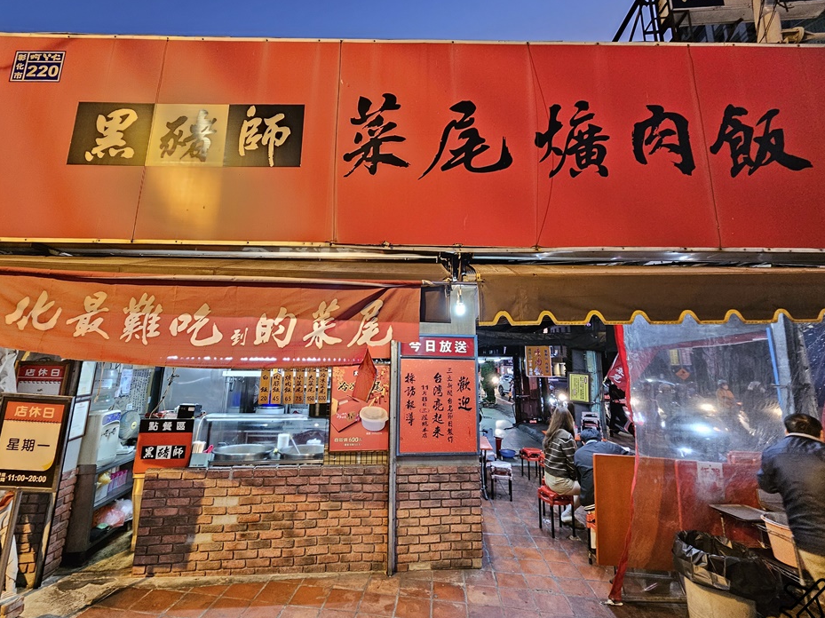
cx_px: 398
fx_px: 334
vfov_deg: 85.6
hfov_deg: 102.0
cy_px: 307
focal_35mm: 14
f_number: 2.2
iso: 640
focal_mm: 2.2
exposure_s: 1/30
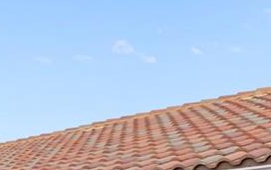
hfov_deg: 20.4
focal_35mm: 99
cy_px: 292
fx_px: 731
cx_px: 8
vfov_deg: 12.3
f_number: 8
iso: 250
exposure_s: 1/320
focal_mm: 11
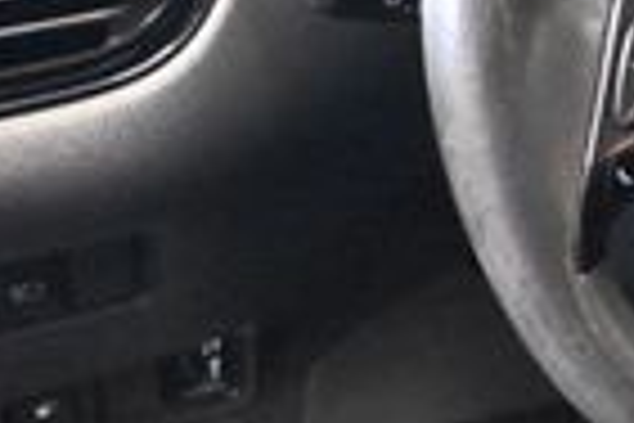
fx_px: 2345
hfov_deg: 13.9
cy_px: 162
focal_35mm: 133
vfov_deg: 10.3
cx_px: 1102
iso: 12800
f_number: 3.8
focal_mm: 19.5
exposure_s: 1/40
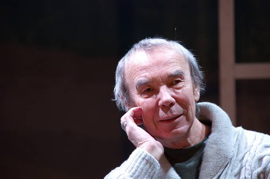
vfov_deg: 4.6
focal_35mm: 300
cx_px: 135
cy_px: 90
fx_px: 2244
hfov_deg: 6.9
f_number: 5.6
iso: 500
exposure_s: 1/50
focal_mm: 200
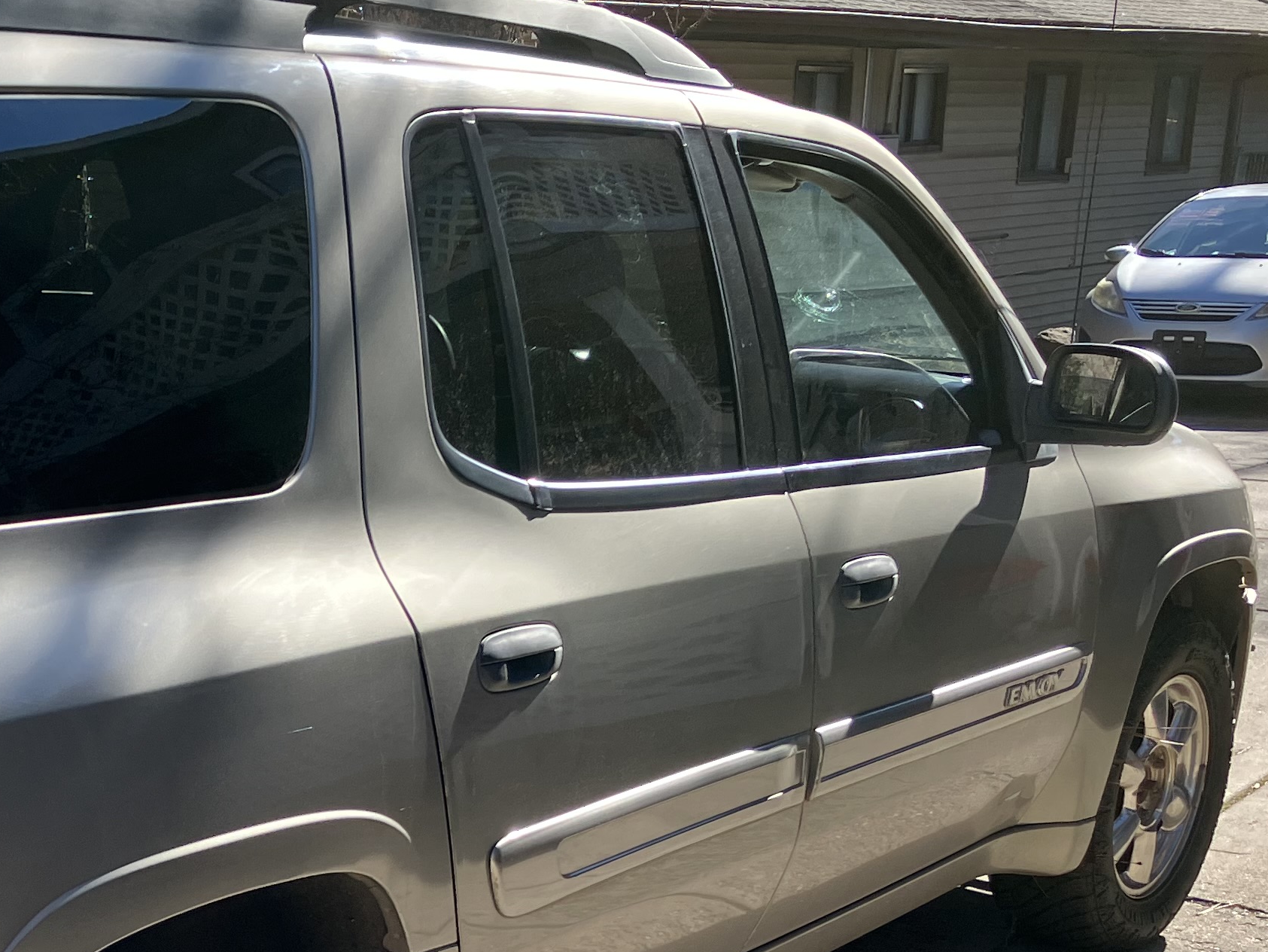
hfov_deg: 27.4
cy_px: 891
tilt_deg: -16.7
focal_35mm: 67
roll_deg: +0.2
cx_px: 26
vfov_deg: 21.4
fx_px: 2454
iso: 32
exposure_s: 1/656
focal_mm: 3.99
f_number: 1.8
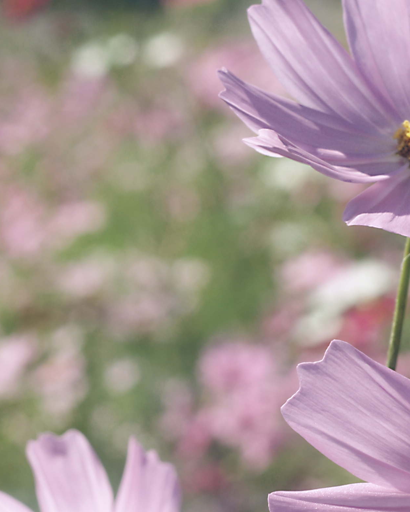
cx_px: 152
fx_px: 2912
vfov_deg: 10.0
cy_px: 366
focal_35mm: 192
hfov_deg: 8.1
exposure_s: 1/45
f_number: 8
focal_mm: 50
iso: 100
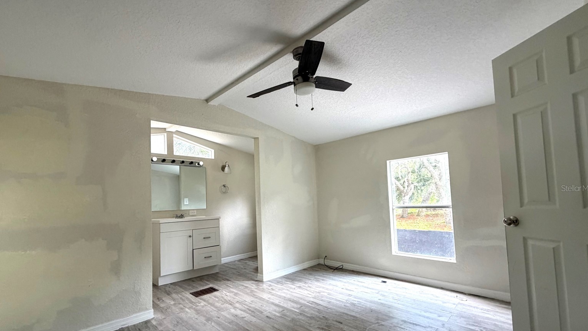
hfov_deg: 99.4
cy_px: 188
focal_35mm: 16
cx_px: 289
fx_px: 249
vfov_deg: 66.8
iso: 250
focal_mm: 2.22
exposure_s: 1/121
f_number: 2.2
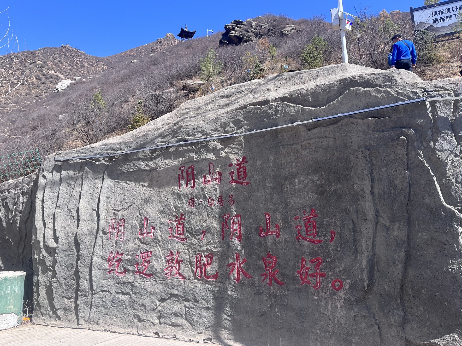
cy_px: 167
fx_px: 360
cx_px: 226
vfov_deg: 51.3
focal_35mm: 27
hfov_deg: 65.3
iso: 50
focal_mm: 5.1
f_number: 1.6
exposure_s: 1/1580
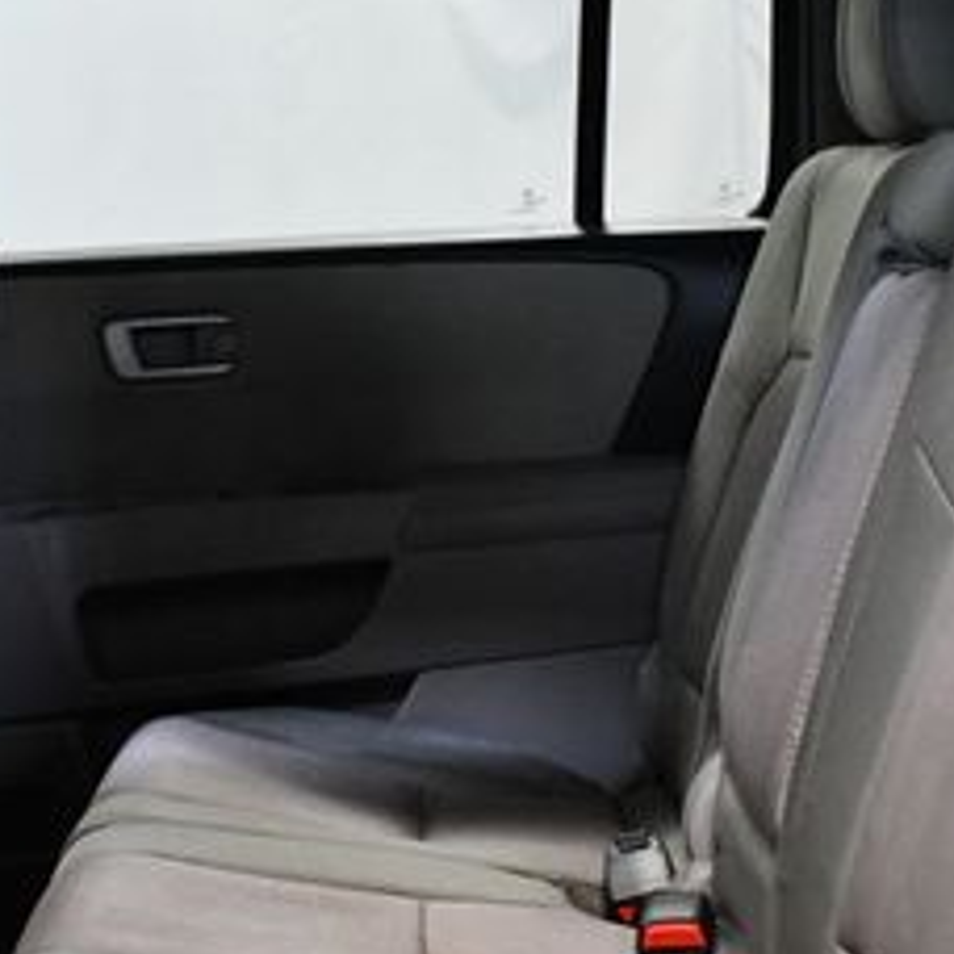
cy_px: 598
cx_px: 418
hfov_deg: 20.2
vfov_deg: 20.1
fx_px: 2681
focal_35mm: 86
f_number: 3.5
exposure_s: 1/125
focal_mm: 18
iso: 2800
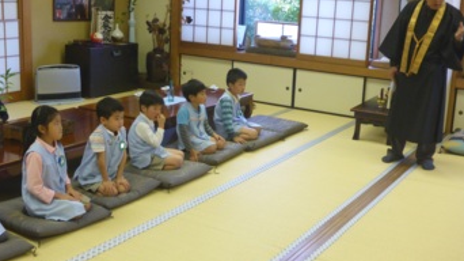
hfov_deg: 42.1
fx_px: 603
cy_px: 111
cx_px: 233
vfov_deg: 24.4
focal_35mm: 49
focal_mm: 7.8
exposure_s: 1/20
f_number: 4.3
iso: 400
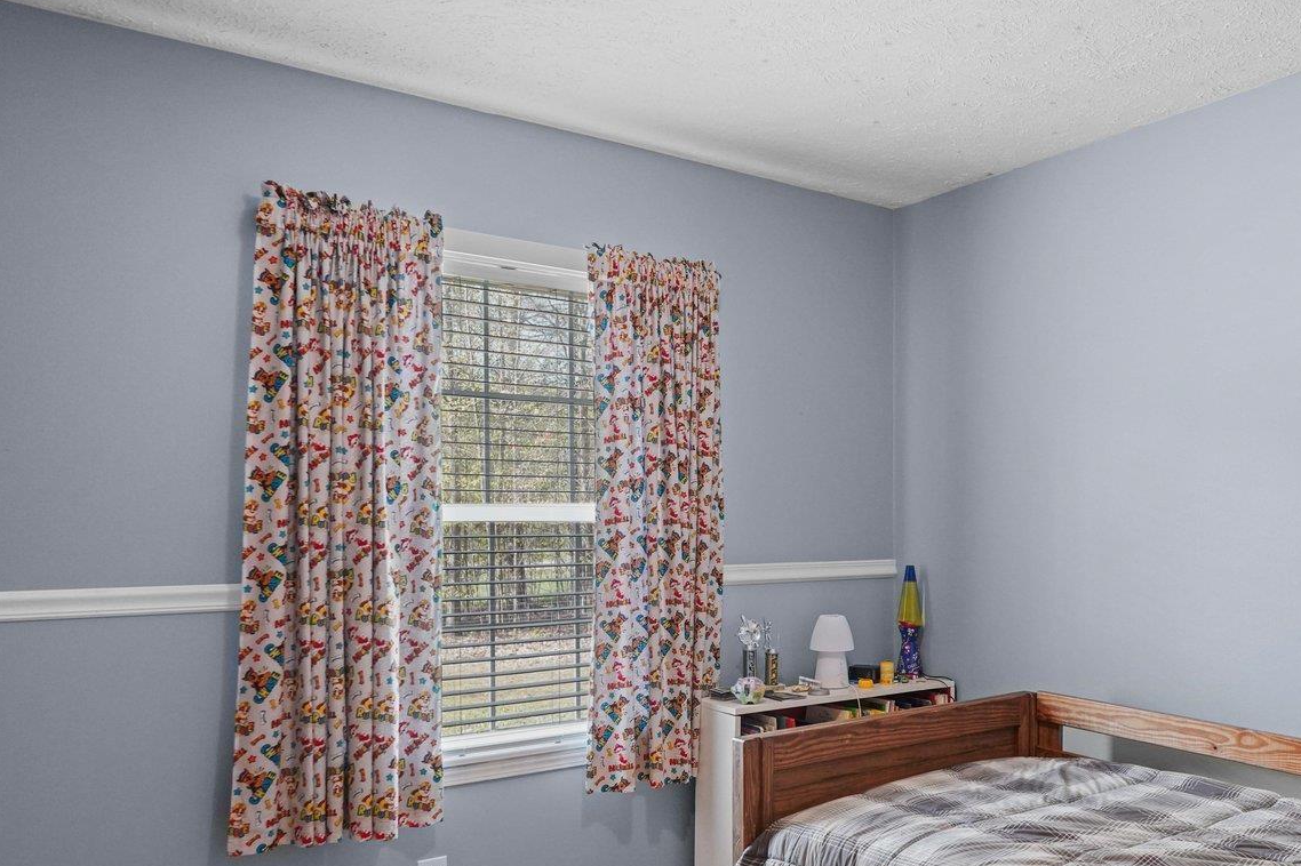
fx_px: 1027
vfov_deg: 45.1
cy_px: 575
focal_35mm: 28
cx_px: 838
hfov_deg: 63.5
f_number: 4
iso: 2000
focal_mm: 15.8
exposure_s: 1/30
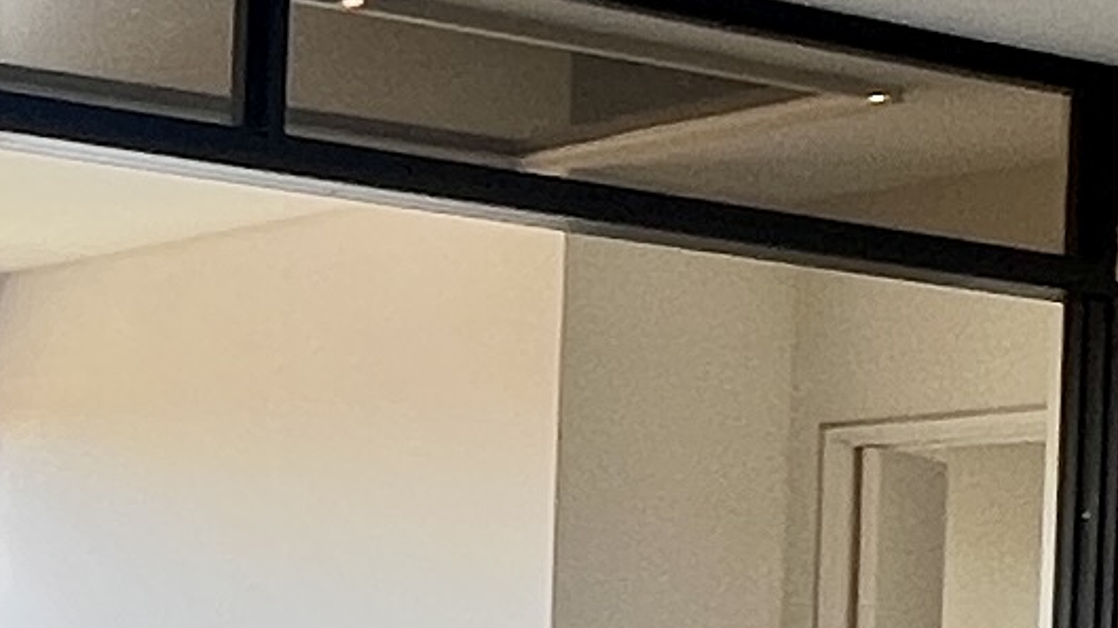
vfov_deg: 10.8
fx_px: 3200
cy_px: 947
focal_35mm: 108
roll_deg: -1.4
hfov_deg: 17.8
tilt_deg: -2.6
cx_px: -528
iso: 40
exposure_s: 1/120
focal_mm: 1.57
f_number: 1.8
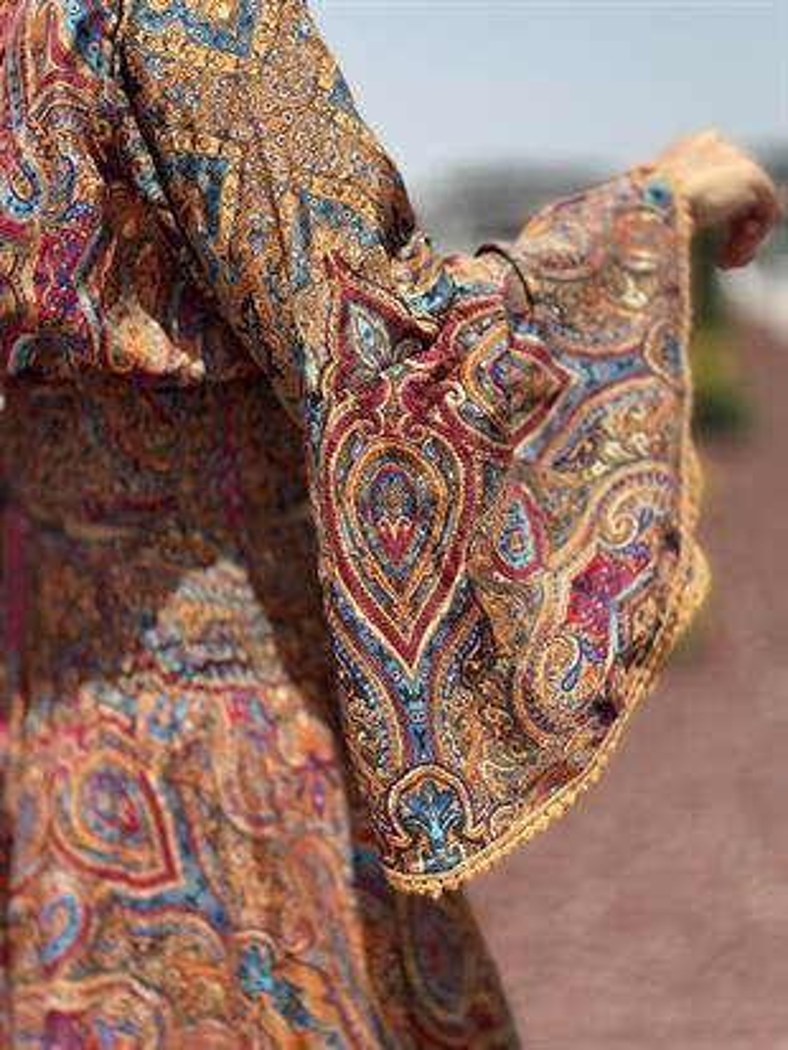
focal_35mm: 48
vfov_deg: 39.6
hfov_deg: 30.3
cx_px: 394
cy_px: 525
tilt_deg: -11.0
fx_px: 1456
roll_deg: +1.5
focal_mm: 6.86
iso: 100
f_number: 1.78
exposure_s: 1/4566
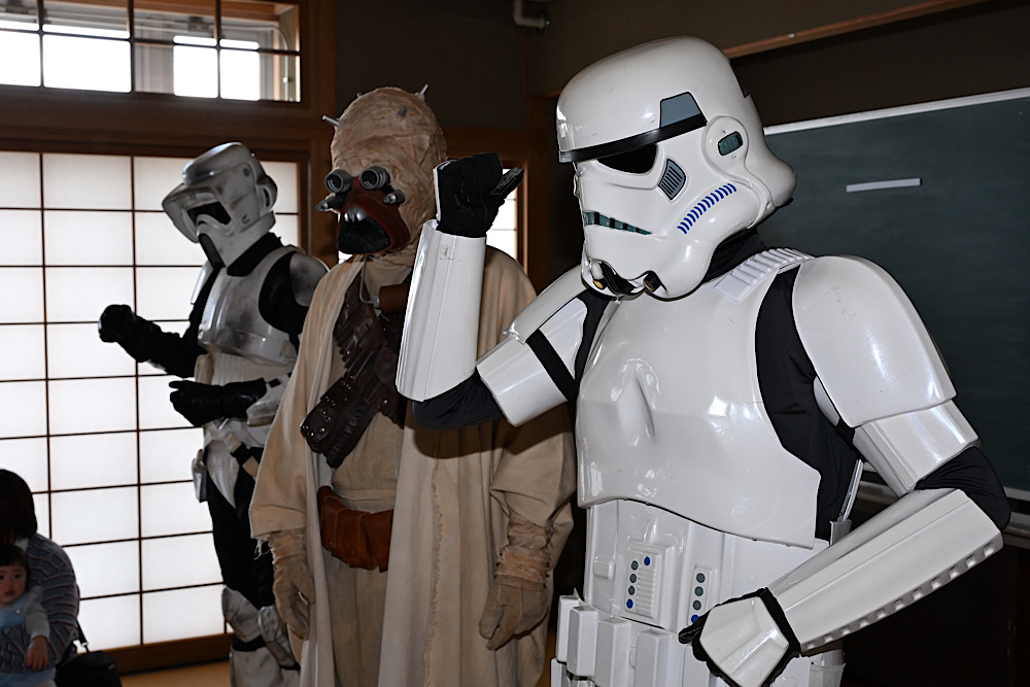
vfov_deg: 30.5
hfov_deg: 44.5
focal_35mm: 44
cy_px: 344
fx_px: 1259
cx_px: 515
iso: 1000
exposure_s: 1/125
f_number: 8
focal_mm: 44
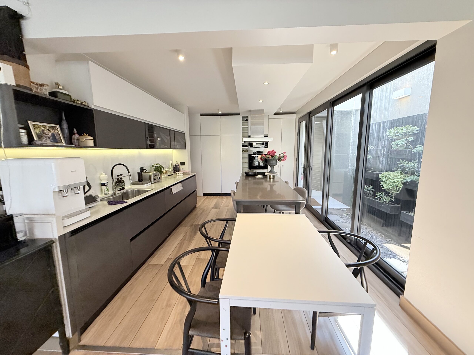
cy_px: 178
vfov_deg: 85.7
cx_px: 237
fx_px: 192
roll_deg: +2.2
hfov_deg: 102.1
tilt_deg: -14.0
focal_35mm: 14
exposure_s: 1/99
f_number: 2.2
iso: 160
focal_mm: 2.22
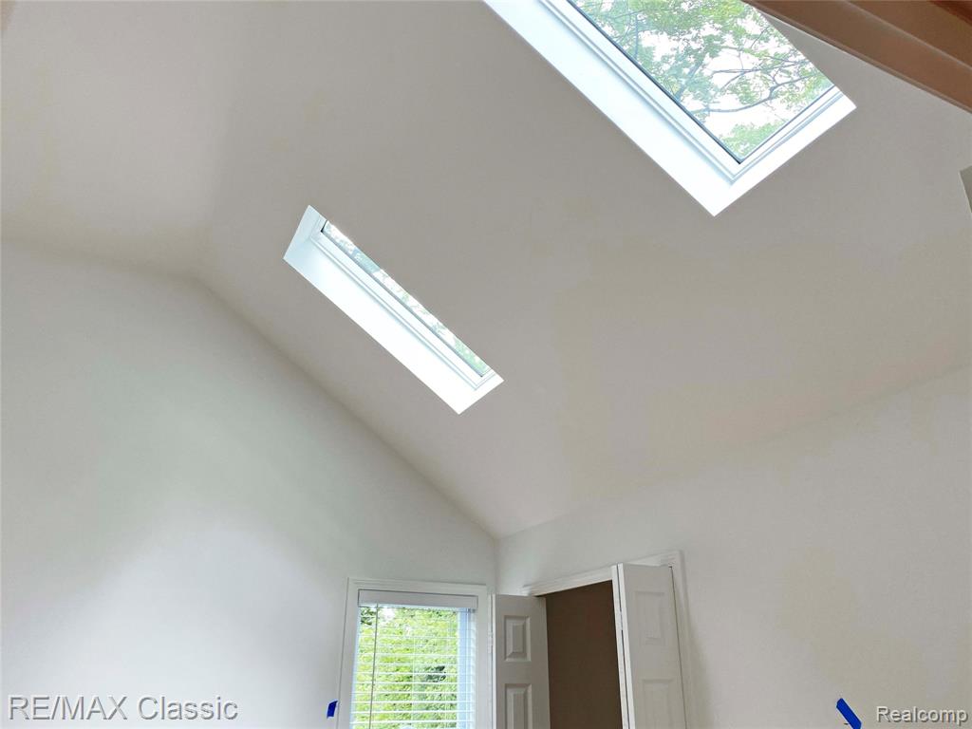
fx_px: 730
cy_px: 364
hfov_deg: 67.3
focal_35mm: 26
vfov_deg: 53.1
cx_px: 486
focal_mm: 4.25
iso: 64
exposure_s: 1/120
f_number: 1.8
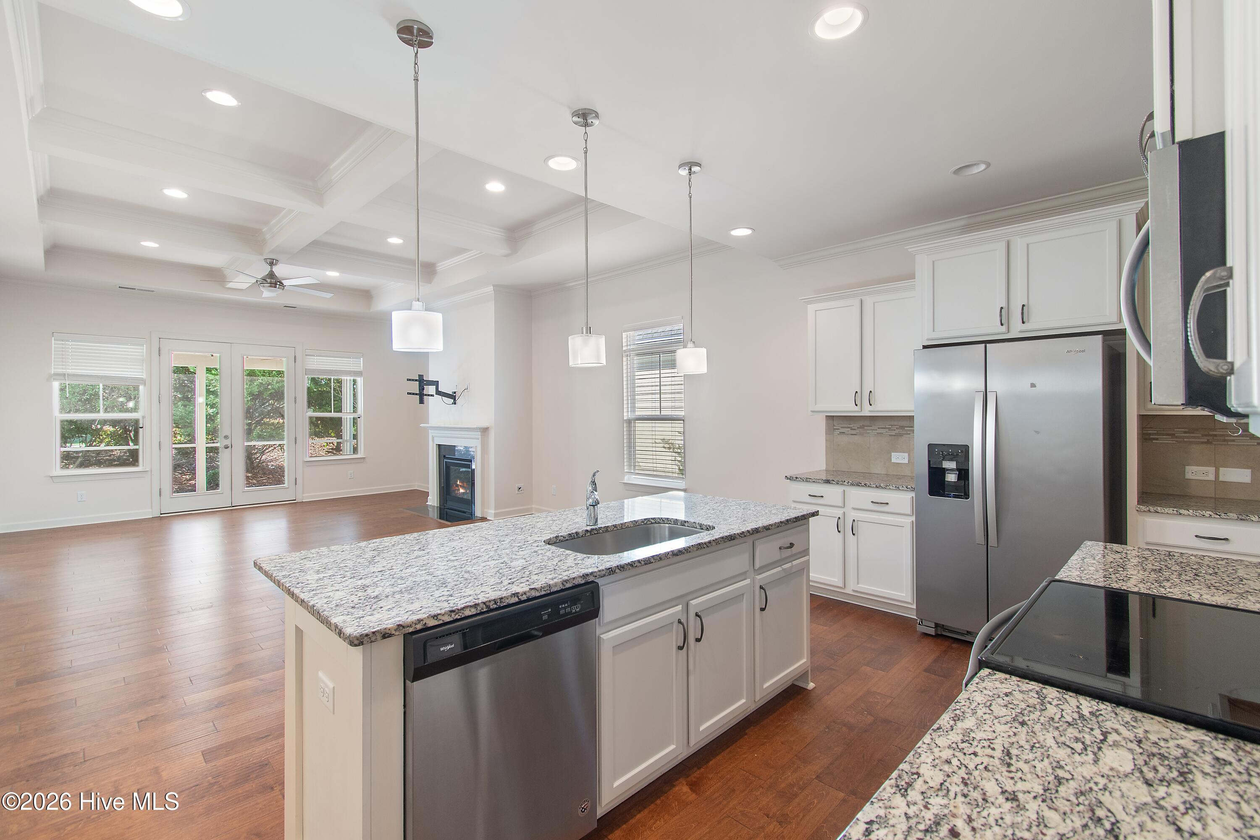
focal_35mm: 15
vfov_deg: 77.3
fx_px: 525
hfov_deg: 100.4
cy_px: 420
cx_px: 630
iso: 100
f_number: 4.5
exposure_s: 1/5
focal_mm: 10
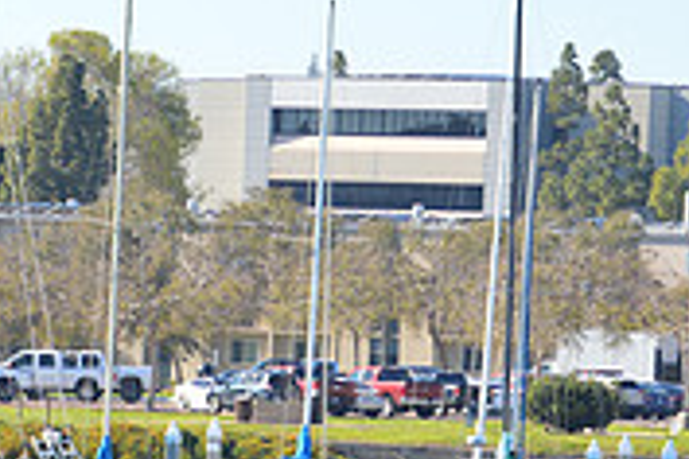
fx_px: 7992
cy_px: 704
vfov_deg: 3.3
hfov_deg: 4.9
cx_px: 54
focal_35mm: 418
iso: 100
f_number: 7.1
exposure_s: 1/200
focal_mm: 85
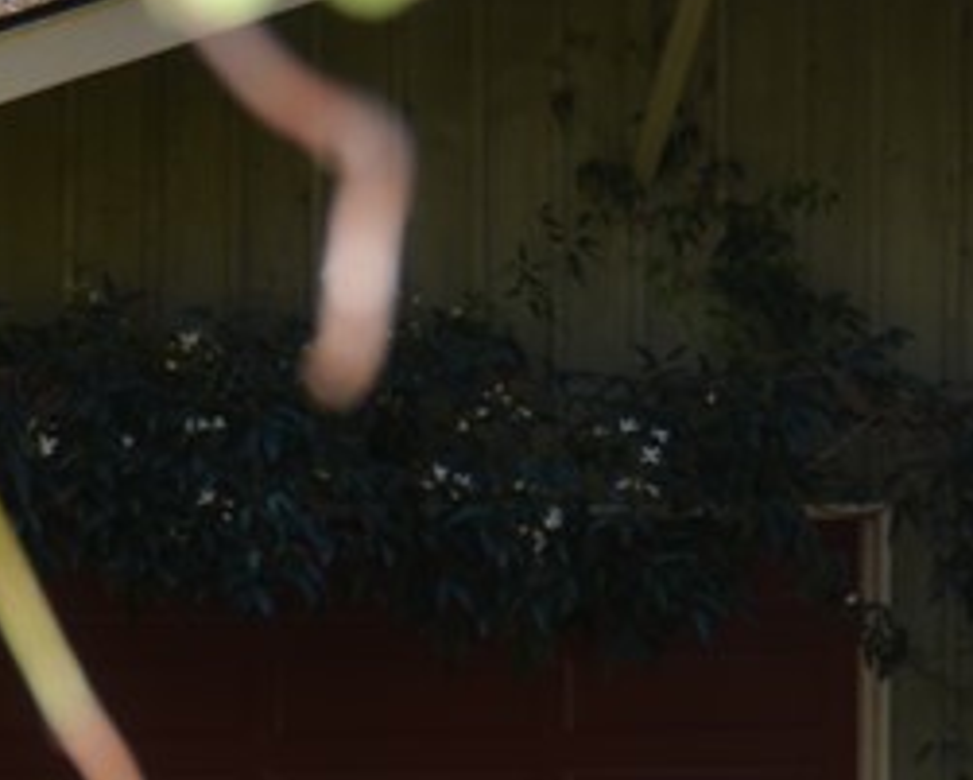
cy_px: 755
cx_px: 204
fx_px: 5963
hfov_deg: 9.3
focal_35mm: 207
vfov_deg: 7.4
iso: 100
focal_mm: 34
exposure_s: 1/250
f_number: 5.6
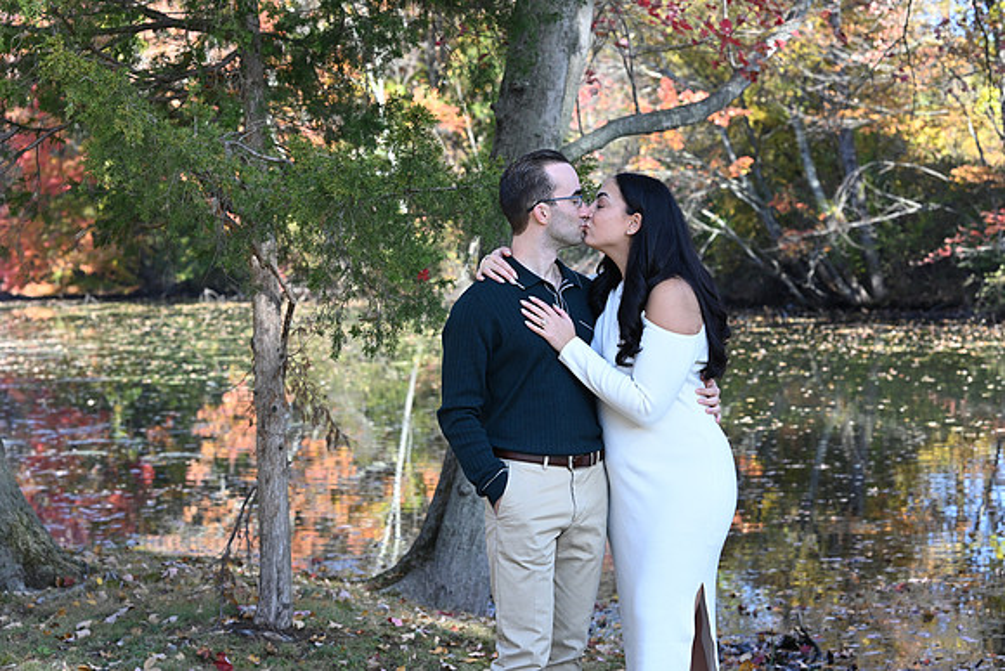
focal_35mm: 85
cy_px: 336
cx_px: 502
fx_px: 2373
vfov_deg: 16.1
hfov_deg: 23.9
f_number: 7.1
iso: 320
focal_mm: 85
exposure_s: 1/160
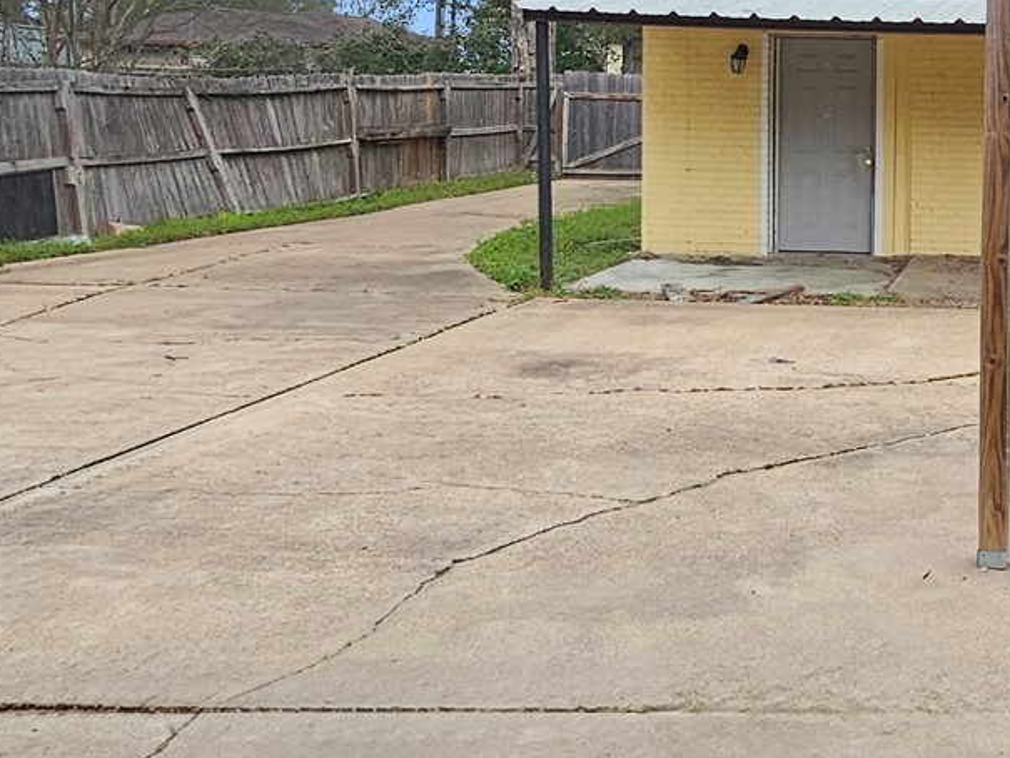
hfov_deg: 38.3
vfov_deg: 32.2
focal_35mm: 44
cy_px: 172
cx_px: 1003
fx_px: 1284
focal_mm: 2.2
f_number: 2.2
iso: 50
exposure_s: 1/2790
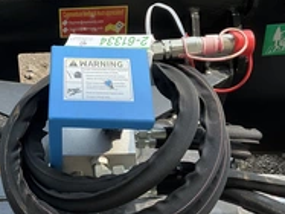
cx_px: 73
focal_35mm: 62
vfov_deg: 23.6
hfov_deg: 30.7
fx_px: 510
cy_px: 104
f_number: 1.8
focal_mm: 3
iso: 25
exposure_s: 1/422
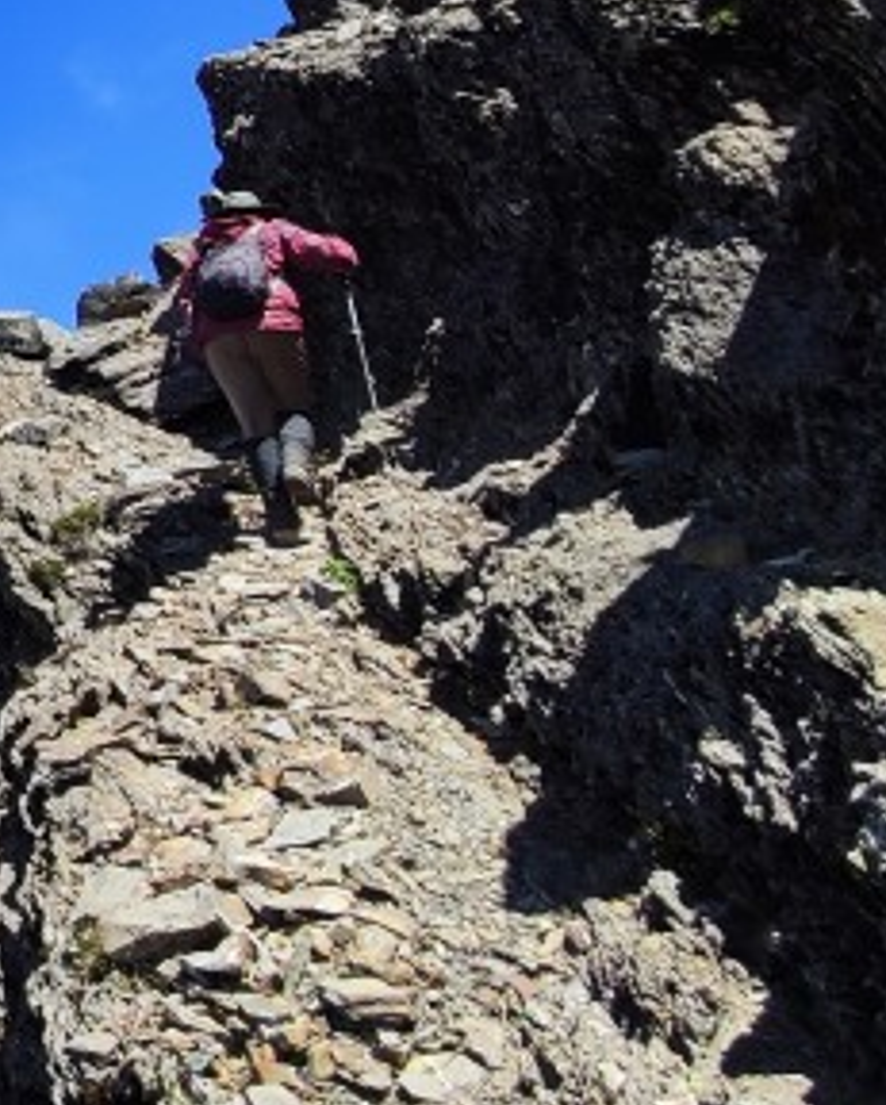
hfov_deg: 21.1
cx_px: -744
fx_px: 1473
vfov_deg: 37.4
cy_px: 38
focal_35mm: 45
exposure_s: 1/834
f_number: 2.2
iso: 100
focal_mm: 2.25
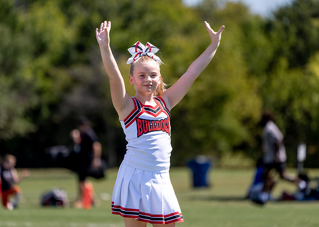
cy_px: 108
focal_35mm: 394
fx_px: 3566
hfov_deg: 5.1
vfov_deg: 3.7
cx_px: 161
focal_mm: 339
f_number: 5.6
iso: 200
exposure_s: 1/1250
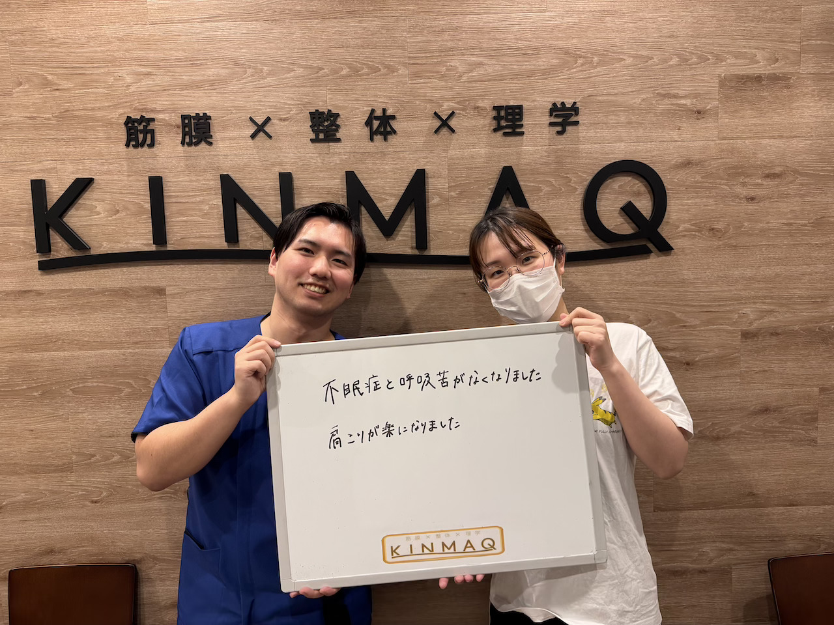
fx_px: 578
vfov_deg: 56.8
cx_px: 417
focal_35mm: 24
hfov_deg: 71.6
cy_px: 312
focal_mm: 6.76
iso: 200
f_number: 1.78
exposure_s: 1/50
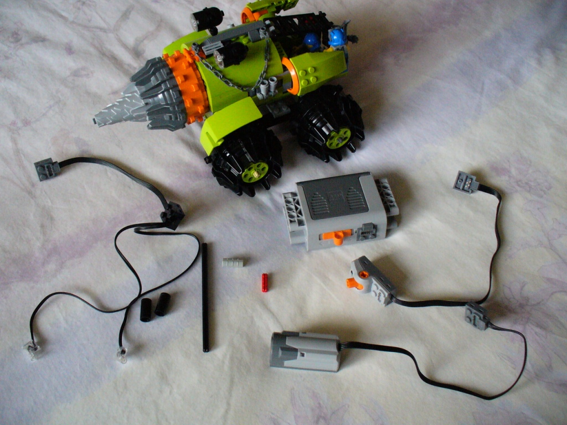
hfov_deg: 50.1
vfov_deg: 38.7
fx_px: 606
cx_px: 284
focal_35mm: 37
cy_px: 212
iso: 400
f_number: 2.8
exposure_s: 1/100
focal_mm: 6.1
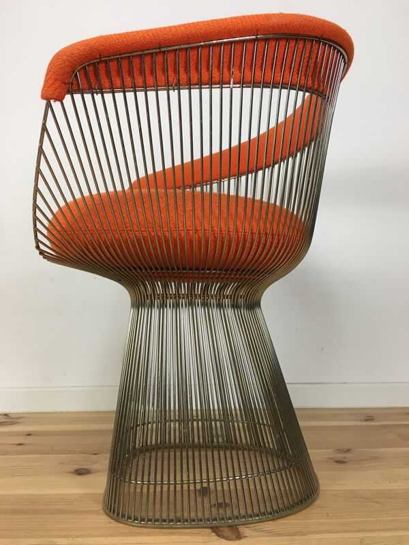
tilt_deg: +1.8
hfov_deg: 48.2
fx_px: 457
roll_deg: +0.6
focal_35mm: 29
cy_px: 272
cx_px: 204
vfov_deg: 61.7
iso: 50
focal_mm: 4.15
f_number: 2.2
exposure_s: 1/33
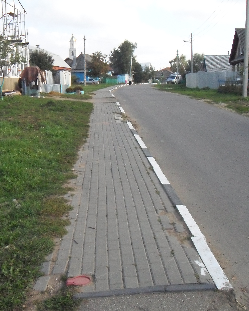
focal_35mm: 46
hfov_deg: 32.7
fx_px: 424
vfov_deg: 40.3
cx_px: 101
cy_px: 155
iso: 400
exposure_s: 1/250
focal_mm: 6.2
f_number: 8.9
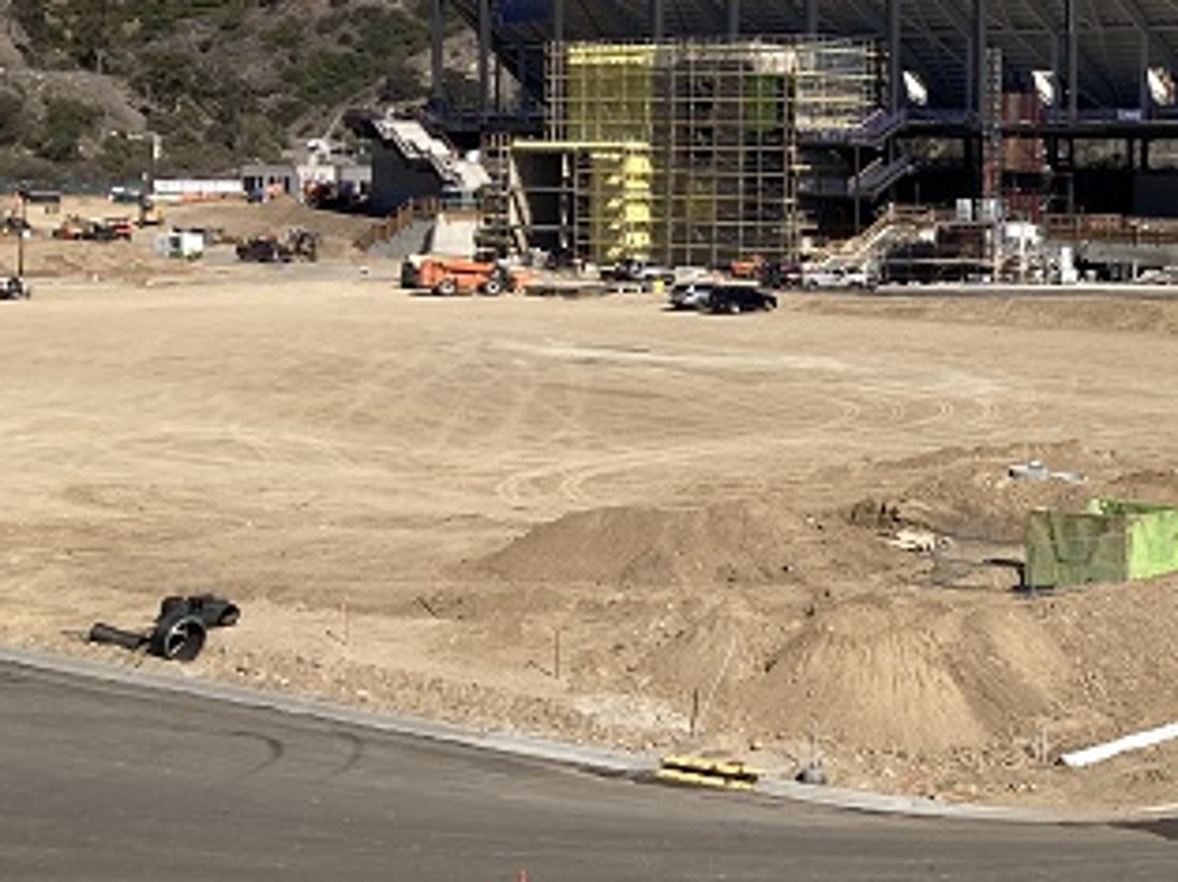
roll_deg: -2.6
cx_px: 1397
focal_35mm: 72
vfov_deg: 20.3
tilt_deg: -0.2
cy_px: 235
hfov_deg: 24.6
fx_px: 2448
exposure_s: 1/2825
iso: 20
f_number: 1.8
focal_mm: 3.99
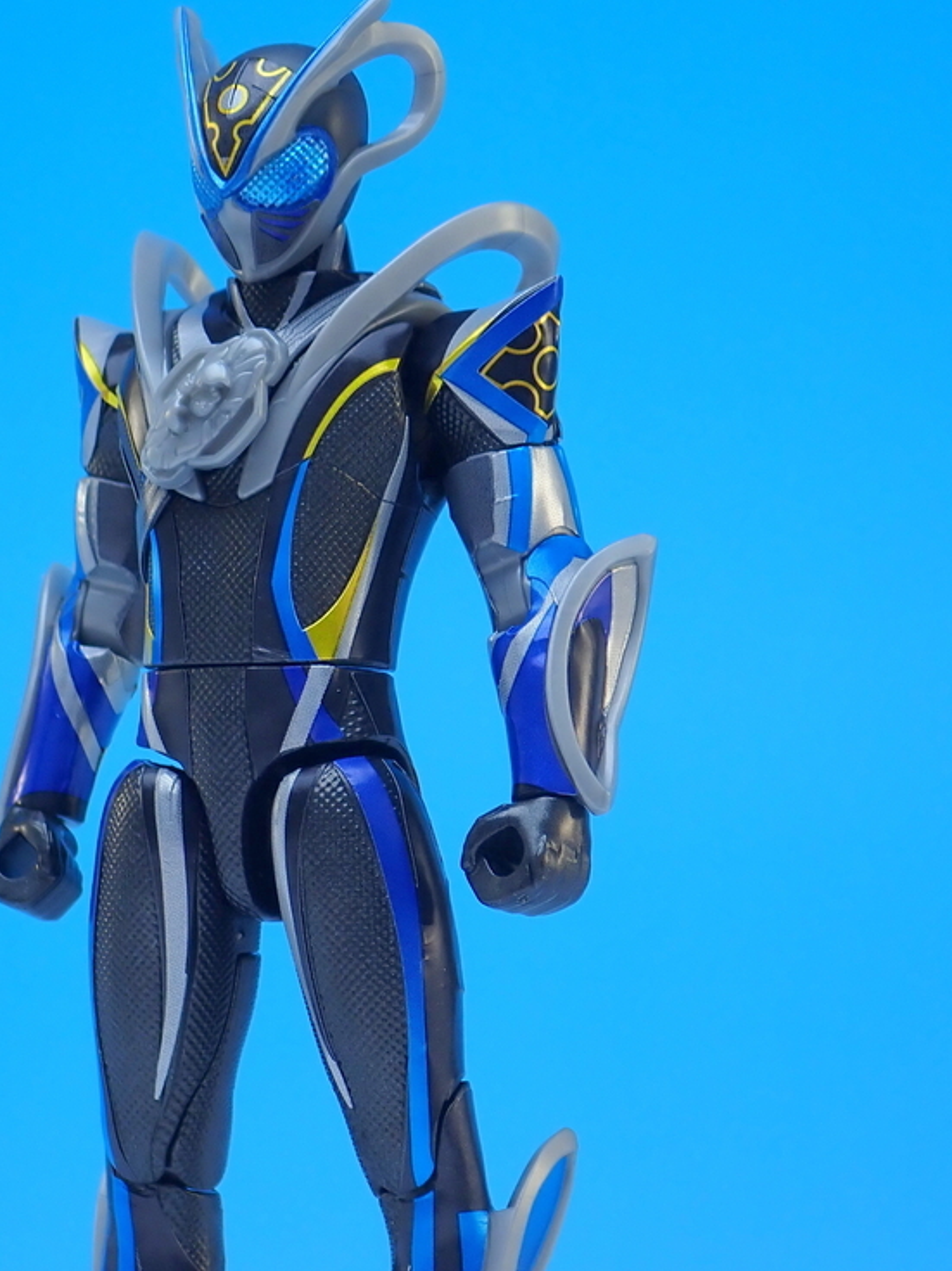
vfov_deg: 15.0
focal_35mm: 131
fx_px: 4805
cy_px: 808
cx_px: 311
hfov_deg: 11.3
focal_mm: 16.79
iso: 100
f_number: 4.7
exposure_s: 1/25
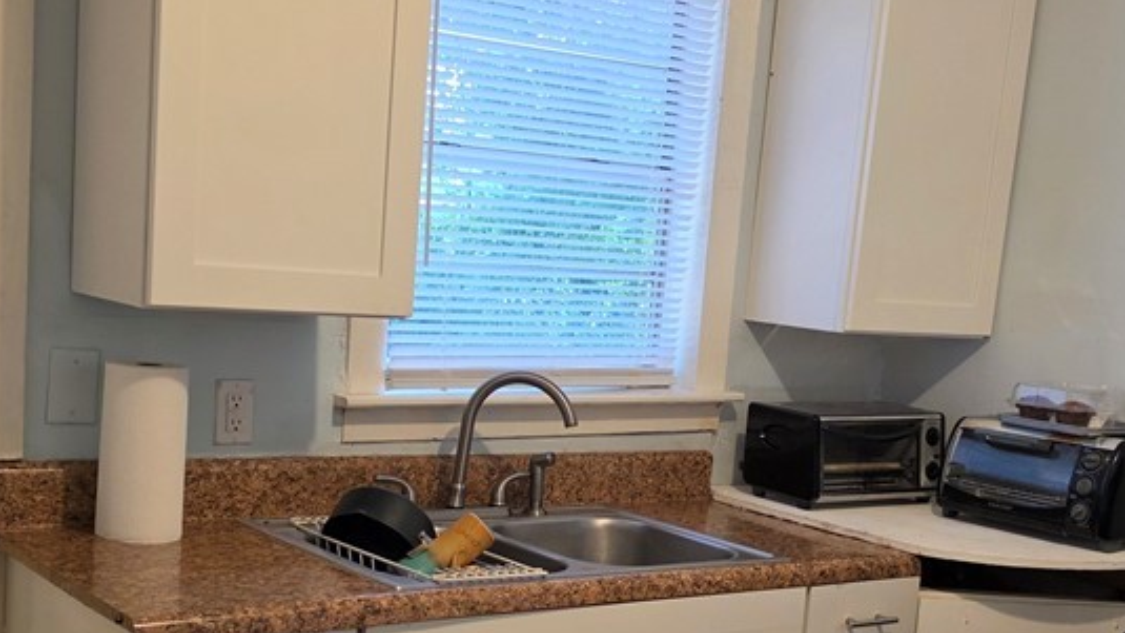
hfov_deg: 42.9
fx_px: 1432
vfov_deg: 24.7
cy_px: 450
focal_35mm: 48
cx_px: 595
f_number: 1.4
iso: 200
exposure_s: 1/120
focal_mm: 6.5
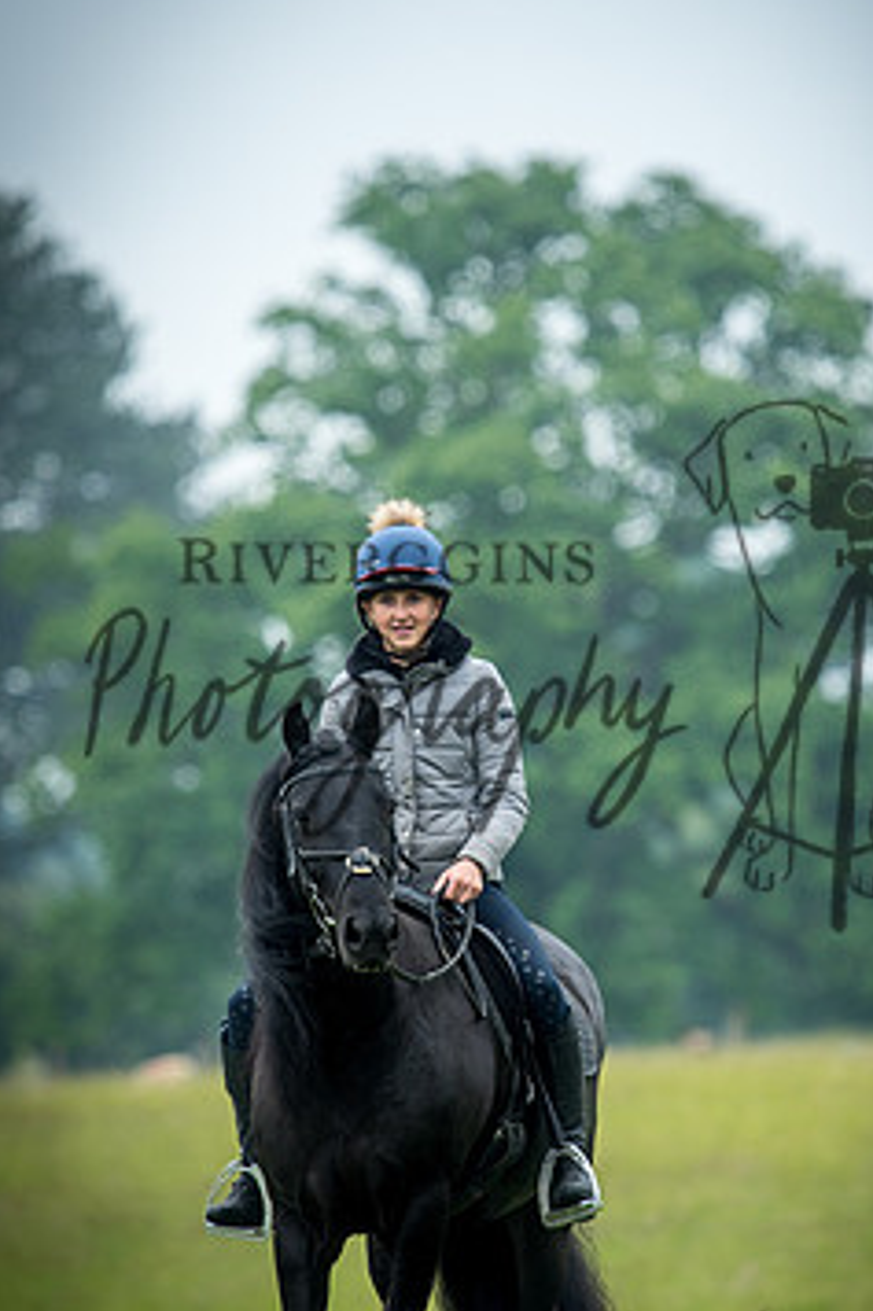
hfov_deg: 2.4
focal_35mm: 569
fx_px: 20716
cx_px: 516
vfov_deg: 3.6
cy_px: 667
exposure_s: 1/1000
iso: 400
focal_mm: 300
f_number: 4.5
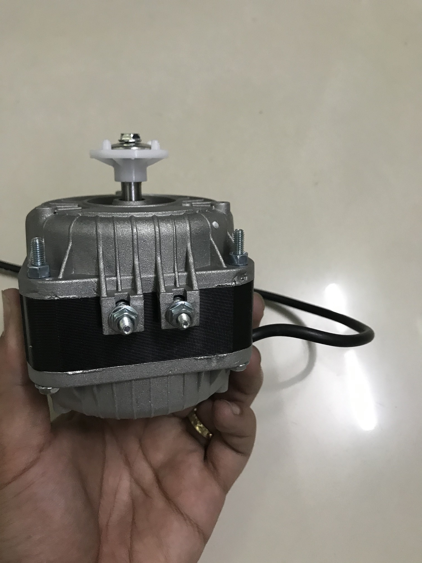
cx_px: 211
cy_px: 282
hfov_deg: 49.7
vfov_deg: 63.4
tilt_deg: -69.5
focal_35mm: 28
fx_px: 455
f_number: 1.8
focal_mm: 3.99
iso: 80
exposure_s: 1/17
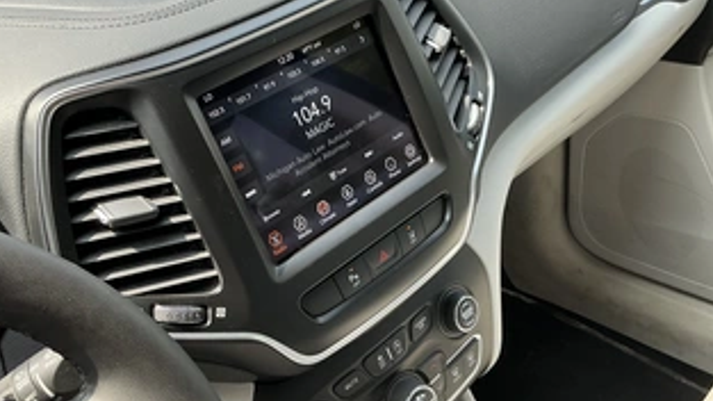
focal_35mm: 39
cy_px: 171
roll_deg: +9.3
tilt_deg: -26.8
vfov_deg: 30.4
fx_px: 737
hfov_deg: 51.5
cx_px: 314
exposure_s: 1/122
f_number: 1.8
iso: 20
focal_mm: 3
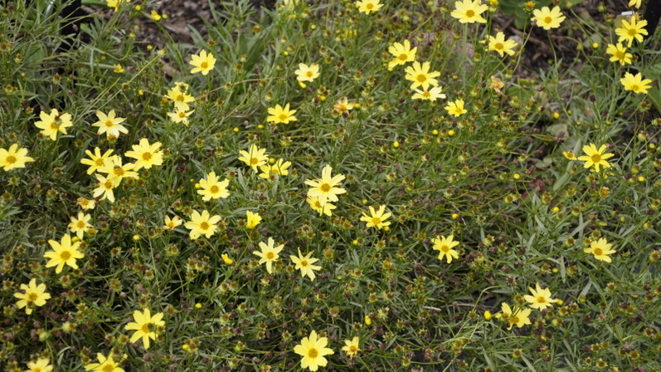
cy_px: 184
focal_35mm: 104
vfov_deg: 11.6
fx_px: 1823
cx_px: 331
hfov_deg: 20.6
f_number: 5.3
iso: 200
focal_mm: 66
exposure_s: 1/500
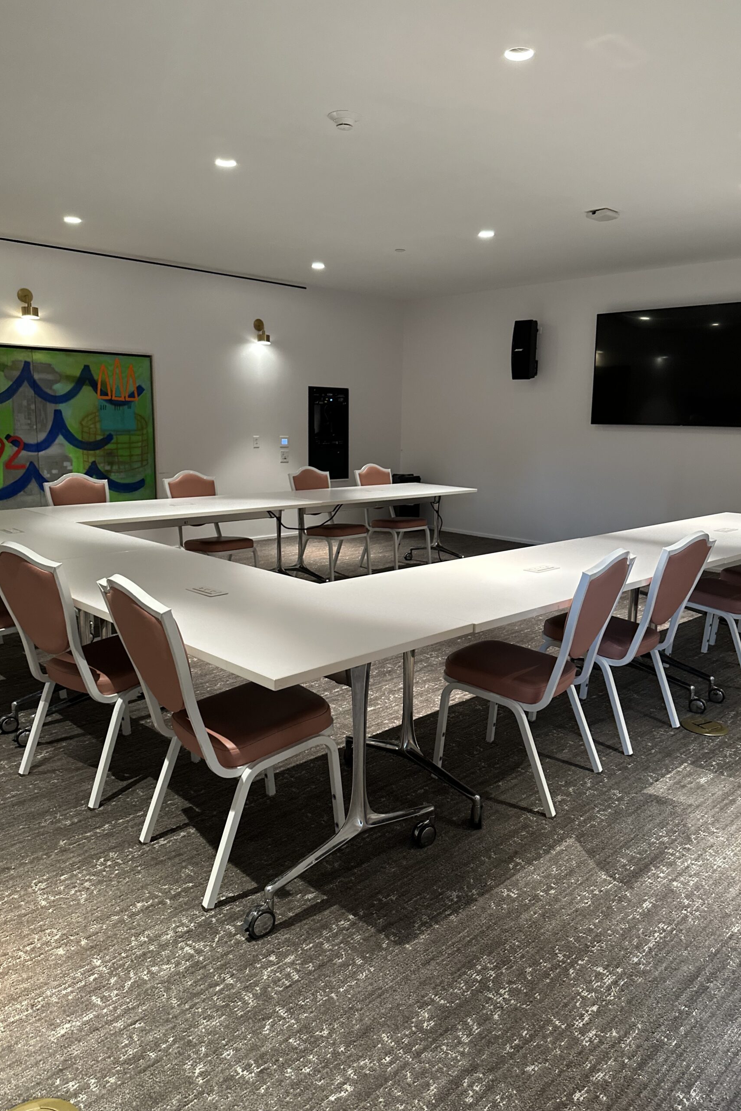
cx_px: 375
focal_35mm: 25
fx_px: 772
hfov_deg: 51.3
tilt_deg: -9.6
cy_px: 556
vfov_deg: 71.5
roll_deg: -1.9
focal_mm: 6.86
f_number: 1.78
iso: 400
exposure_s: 1/60
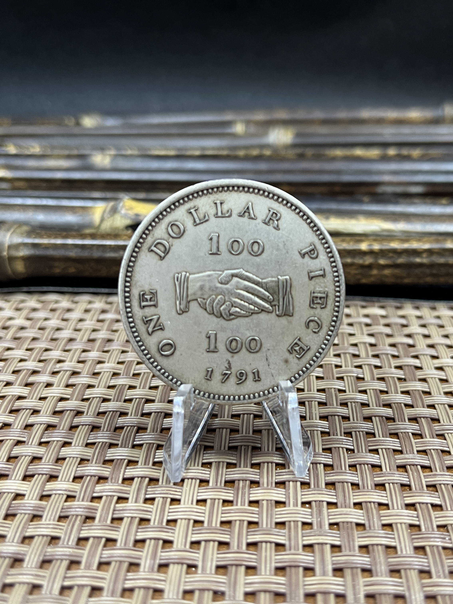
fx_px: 454
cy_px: 302
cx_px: 226
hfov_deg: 53.1
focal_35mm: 26
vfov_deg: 67.3
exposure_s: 1/60
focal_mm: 5.1
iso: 200
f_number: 1.6
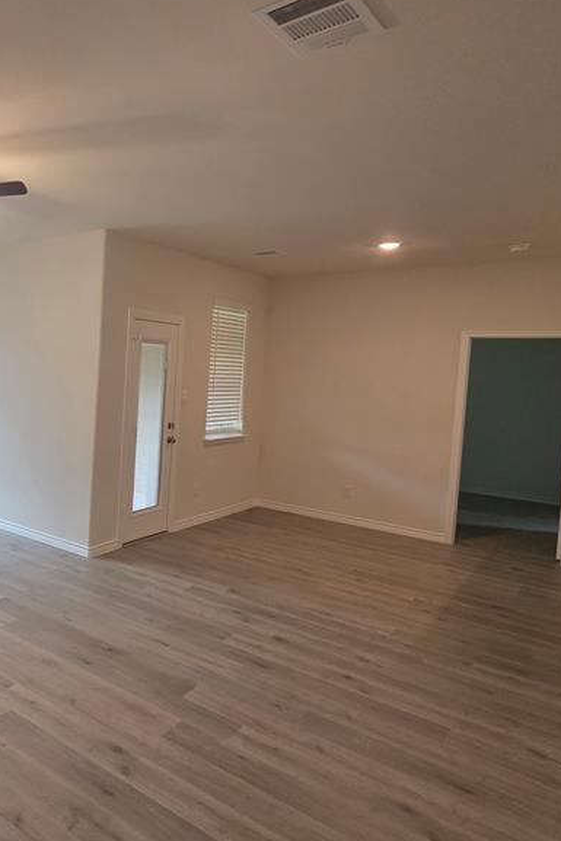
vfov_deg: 73.7
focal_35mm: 24
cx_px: -51
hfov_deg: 42.3
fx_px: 561
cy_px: 398
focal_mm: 2.2
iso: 160
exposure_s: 1/120
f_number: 1.9
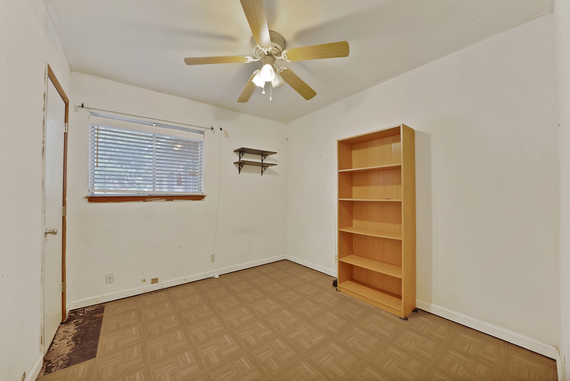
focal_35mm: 12
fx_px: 190
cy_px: 190
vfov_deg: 90.1
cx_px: 285
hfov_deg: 112.6
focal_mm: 12
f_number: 9
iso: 640
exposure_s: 1
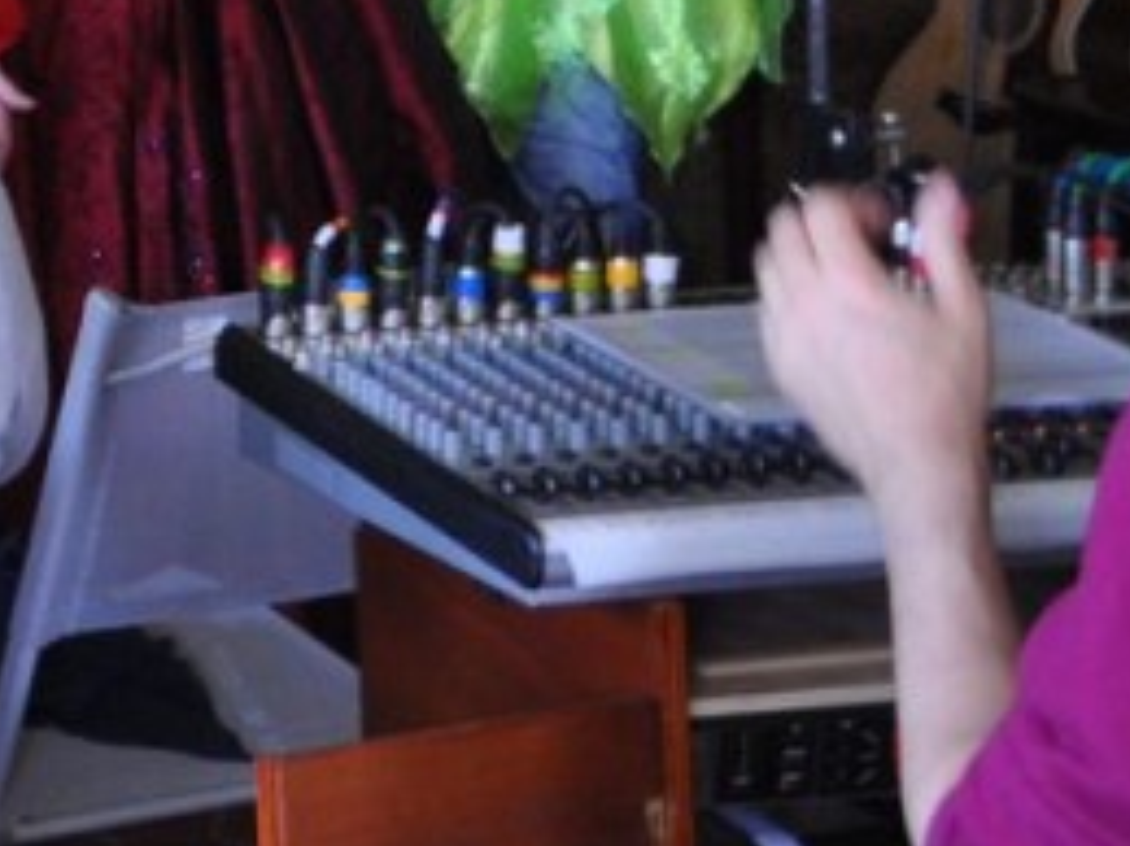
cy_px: -597
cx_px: -1069
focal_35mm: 148
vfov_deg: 9.6
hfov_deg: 12.0
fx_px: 4829
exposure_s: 1/60
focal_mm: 26
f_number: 4
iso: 720
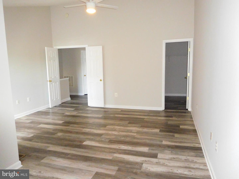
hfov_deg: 69.4
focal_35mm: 25
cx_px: 120
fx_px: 173
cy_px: 90
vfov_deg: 54.9
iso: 900
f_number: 3.4
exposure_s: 1/30
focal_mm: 4.5
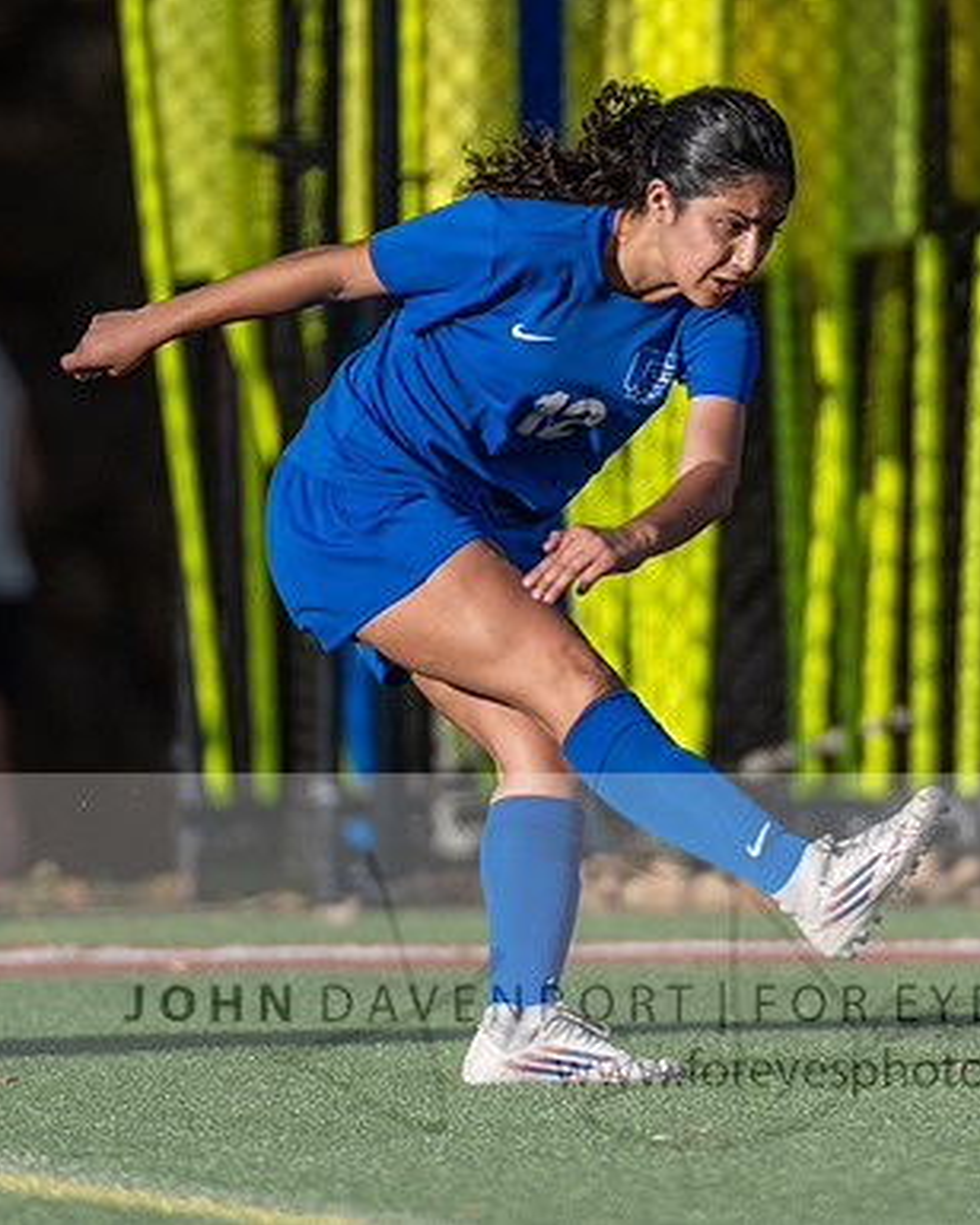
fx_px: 33464
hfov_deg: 1.7
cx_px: 734
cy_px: 396
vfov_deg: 2.1
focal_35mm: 923
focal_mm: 400
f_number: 4
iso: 180
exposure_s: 1/1000
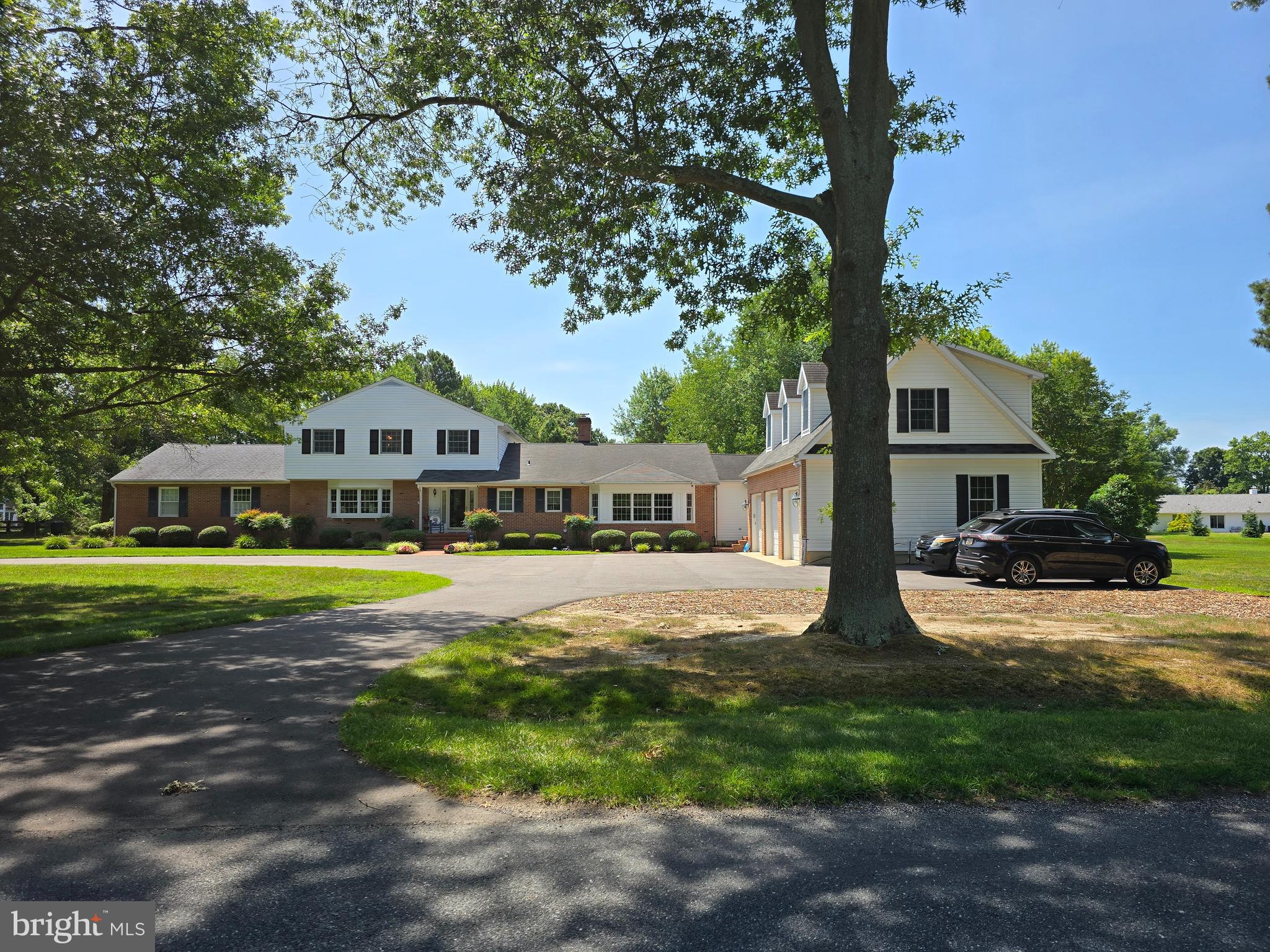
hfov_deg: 73.9
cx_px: 635
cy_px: 476
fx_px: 844
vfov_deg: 58.9
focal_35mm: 23
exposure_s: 1/599
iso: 12
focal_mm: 6.3
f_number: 1.7
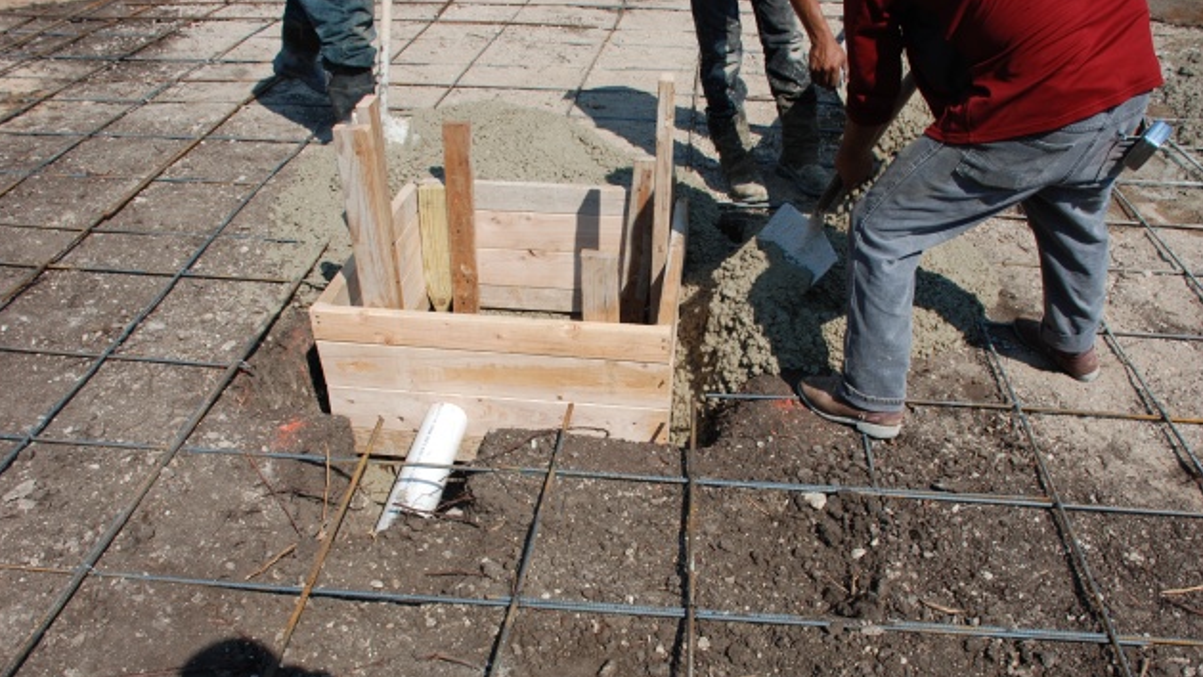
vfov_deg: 36.6
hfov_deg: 61.0
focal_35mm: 32
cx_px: 599
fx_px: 1021
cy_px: 404
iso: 100
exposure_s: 1/250
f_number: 8
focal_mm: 20
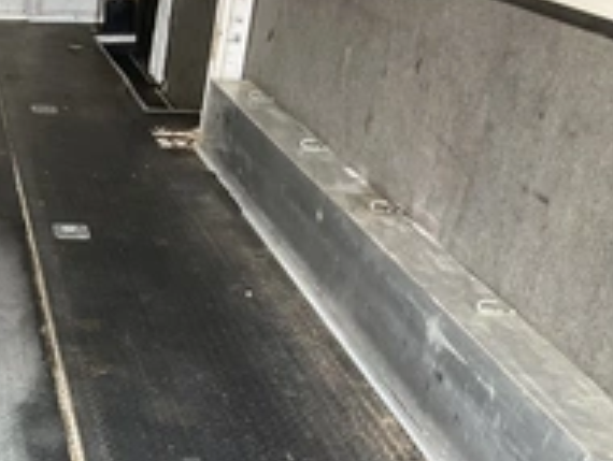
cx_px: -26
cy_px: 332
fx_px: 1082
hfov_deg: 29.2
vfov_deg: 23.9
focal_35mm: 61
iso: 50
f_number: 1.8
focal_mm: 3
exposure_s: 1/60
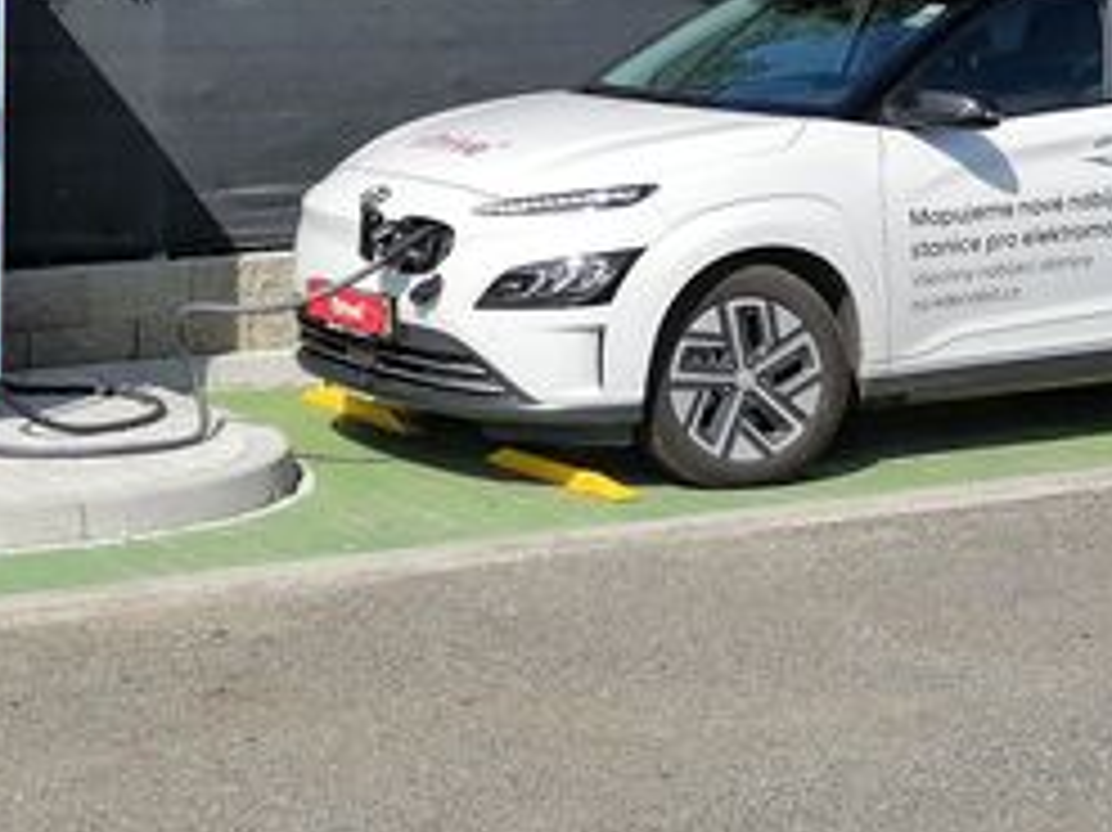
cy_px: -13
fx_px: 3243
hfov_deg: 19.5
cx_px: 608
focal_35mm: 101
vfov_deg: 14.4
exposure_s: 1/1842
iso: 50
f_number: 1.8
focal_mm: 5.3
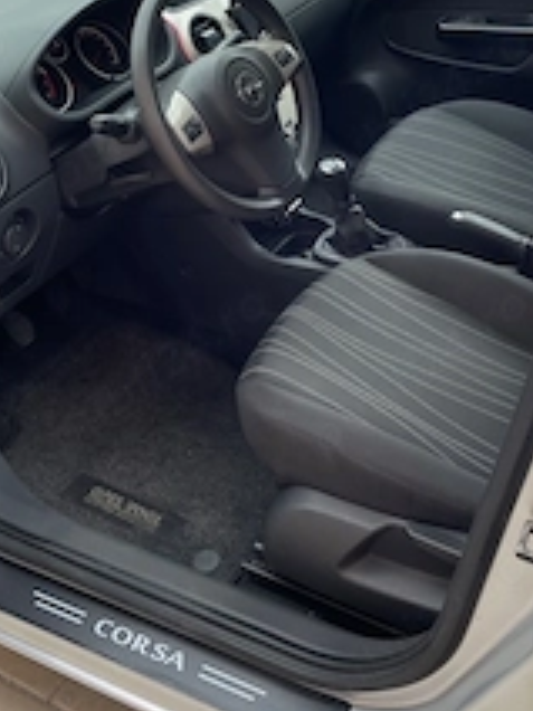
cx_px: 225
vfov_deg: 37.6
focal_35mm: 49
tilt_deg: -28.1
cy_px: 151
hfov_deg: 29.6
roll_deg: +6.4
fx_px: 1006
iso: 32
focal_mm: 4.2
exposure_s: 1/365
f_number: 1.6
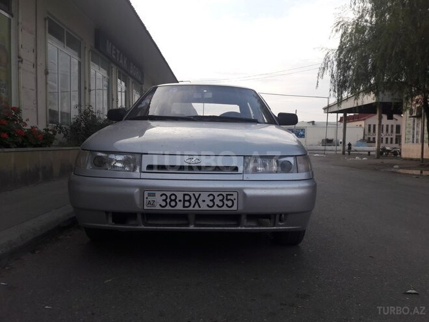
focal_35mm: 28
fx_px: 347
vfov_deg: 49.7
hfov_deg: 63.4
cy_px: 161
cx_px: 214
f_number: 1.9
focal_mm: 3.7
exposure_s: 1/132
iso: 40
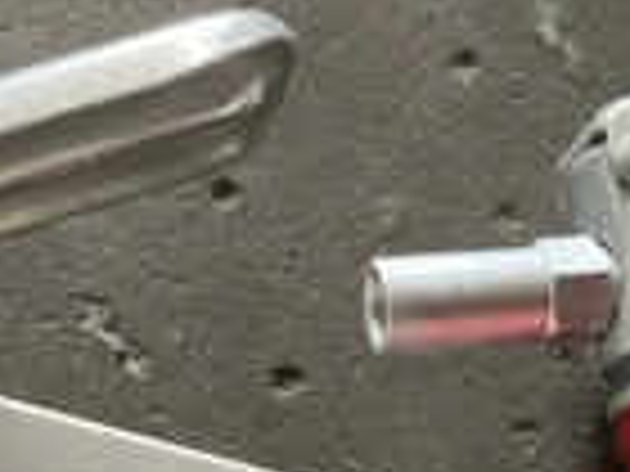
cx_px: 680
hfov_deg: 22.3
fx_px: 1511
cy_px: 238
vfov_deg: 17.8
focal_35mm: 83
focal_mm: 3
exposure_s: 1/60
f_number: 1.8
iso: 250
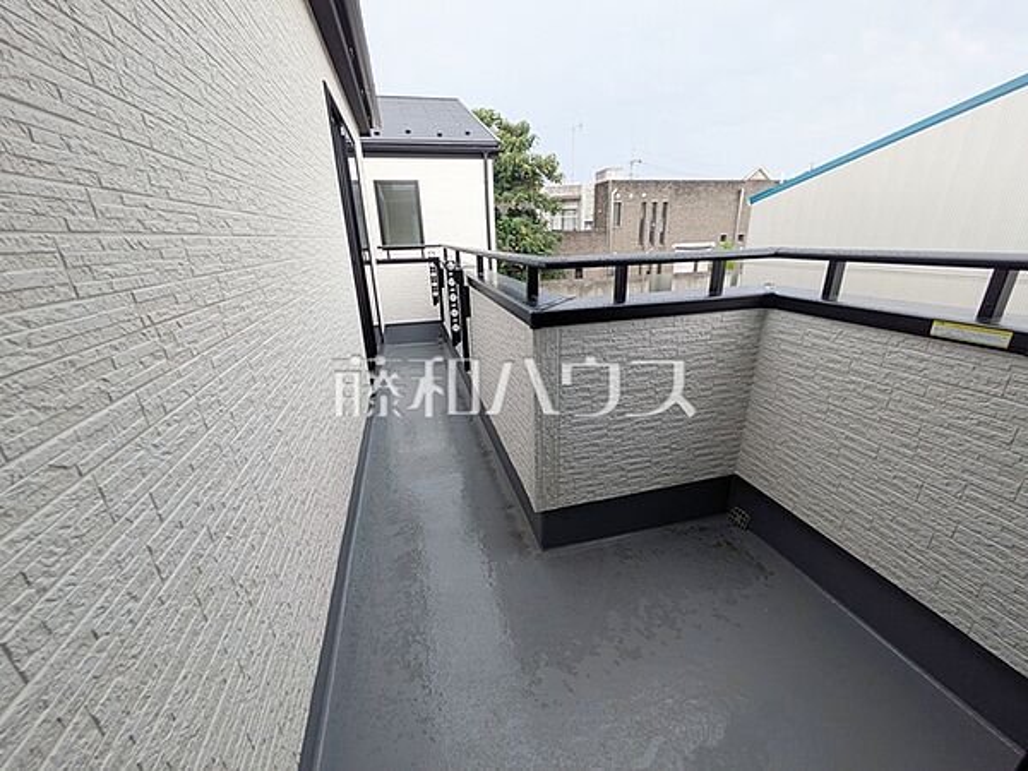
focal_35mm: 14
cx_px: 514
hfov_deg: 102.1
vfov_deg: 85.7
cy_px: 386
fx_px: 416
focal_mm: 1.83
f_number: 2.2
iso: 50
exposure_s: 1/288
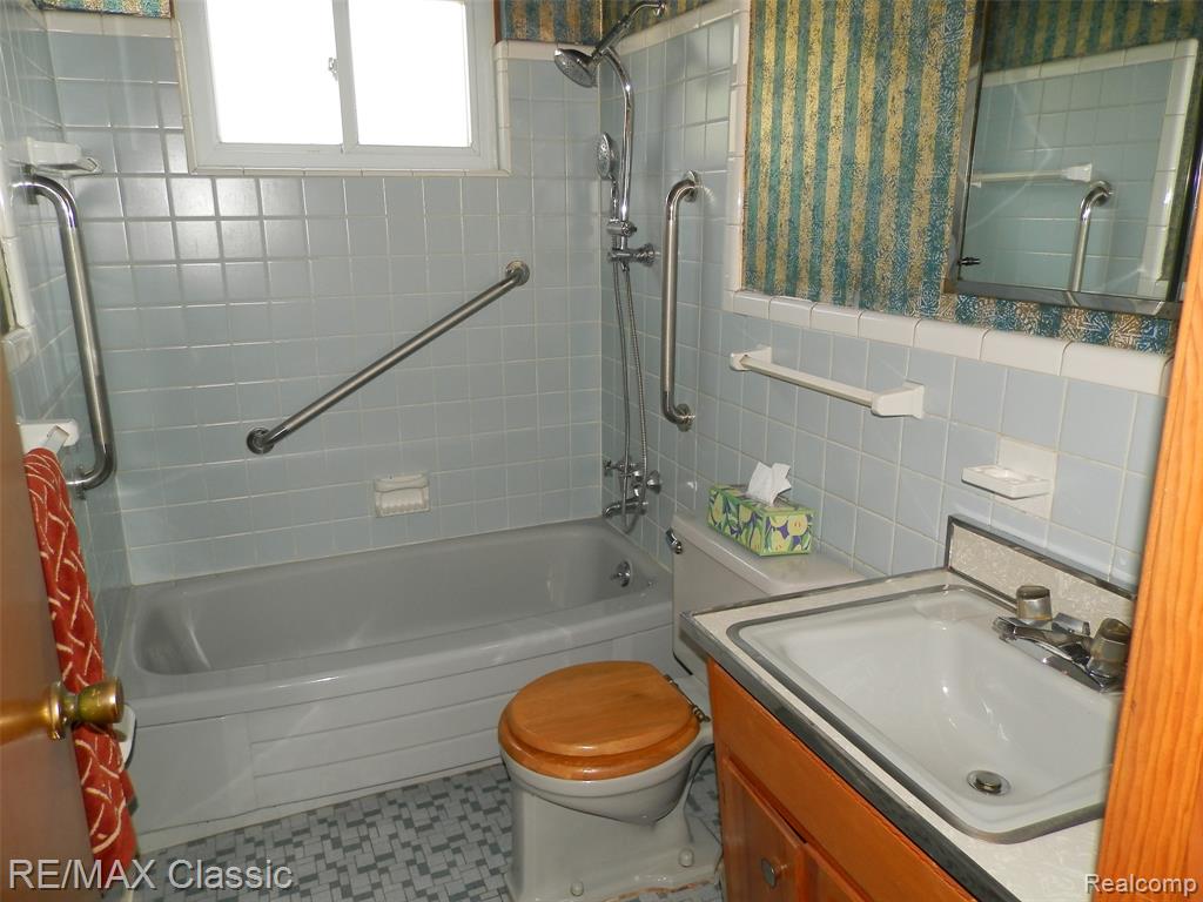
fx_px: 869
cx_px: 602
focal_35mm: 25
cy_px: 451
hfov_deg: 69.4
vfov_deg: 54.9
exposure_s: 1/30
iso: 100
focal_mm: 4.5
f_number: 3.1
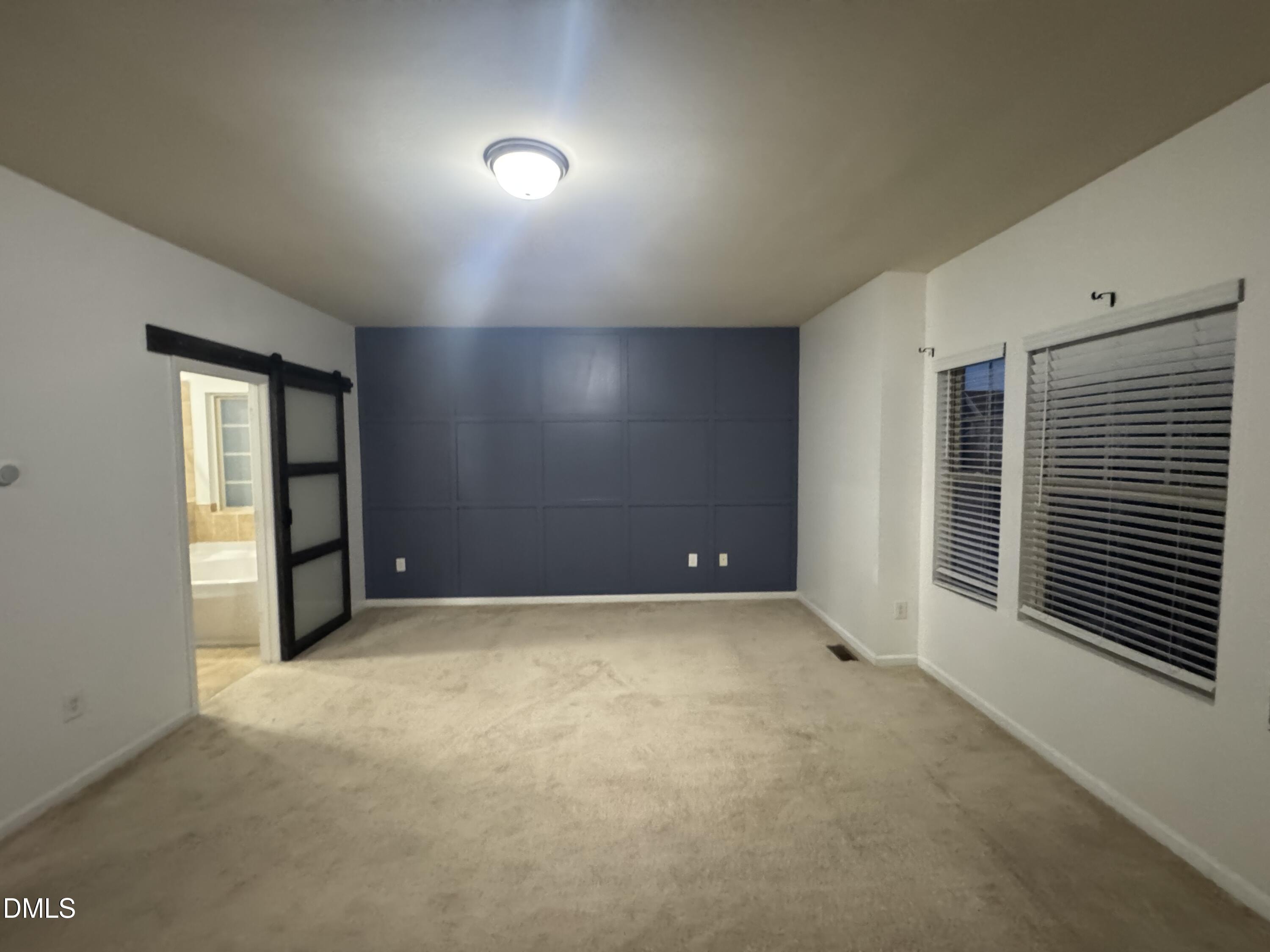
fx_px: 514
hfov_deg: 102.1
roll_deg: +1.0
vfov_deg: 85.7
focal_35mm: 14
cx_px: 635
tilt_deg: -3.0
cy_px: 476
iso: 1250
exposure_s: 1/40
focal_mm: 2.22
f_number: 2.2
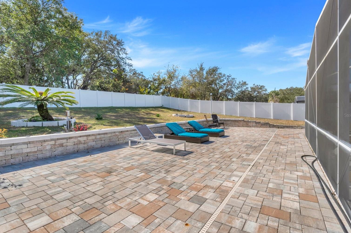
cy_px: 115
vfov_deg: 68.7
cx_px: 179
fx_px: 171
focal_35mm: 18
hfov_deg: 91.5
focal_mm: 11
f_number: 9
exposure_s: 1/80
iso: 250
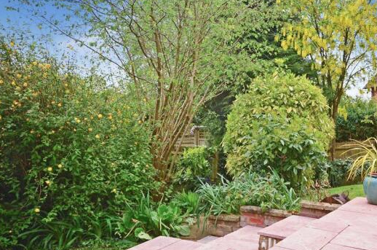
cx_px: 234
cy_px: 130
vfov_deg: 34.9
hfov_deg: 50.3
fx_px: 397
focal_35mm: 38
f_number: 9
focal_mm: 20
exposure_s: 1/30
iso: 200
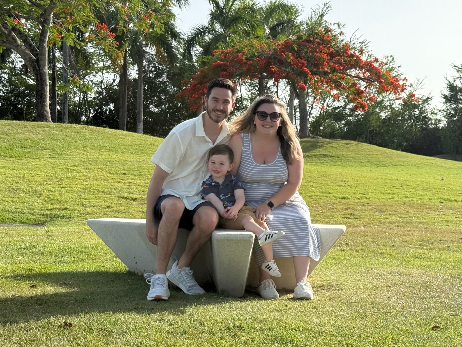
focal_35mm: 48
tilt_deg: -4.6
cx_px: 231
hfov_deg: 39.7
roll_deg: -1.2
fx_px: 641
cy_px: 174
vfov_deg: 30.3
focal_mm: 6.76
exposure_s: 1/3226
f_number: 1.78
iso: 100
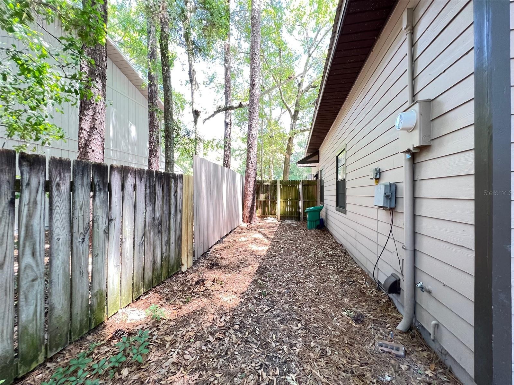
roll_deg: +0.2
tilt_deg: +0.5
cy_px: 192
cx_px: 257
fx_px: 193
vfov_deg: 89.9
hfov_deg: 106.2
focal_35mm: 13
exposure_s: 1/99
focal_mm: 1.57
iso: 250
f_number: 1.8
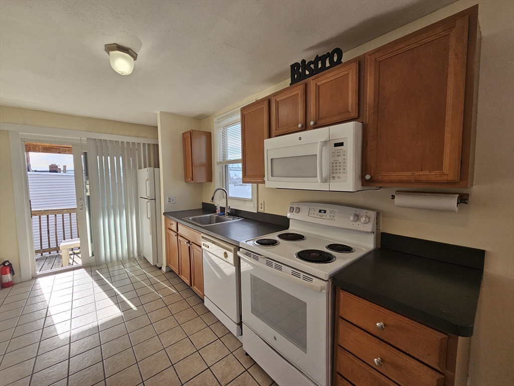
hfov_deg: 106.2
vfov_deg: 89.9
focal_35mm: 13
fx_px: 193
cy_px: 193
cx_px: 257
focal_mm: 2.2
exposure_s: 1/222
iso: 50
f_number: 2.2
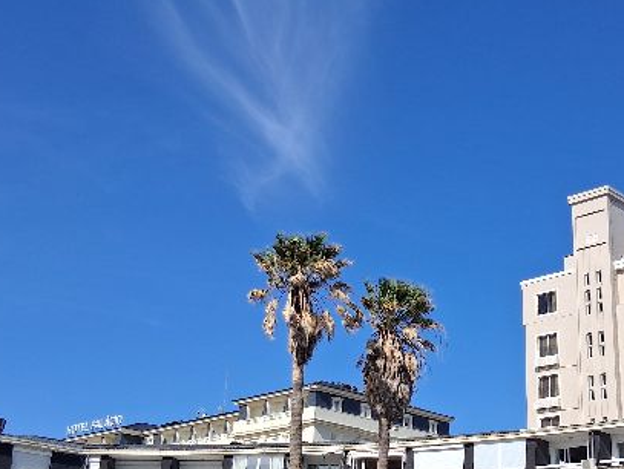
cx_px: 466
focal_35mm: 57
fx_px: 1028
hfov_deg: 33.1
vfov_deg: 25.7
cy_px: 258
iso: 20
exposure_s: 1/900
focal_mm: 4
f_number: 1.8
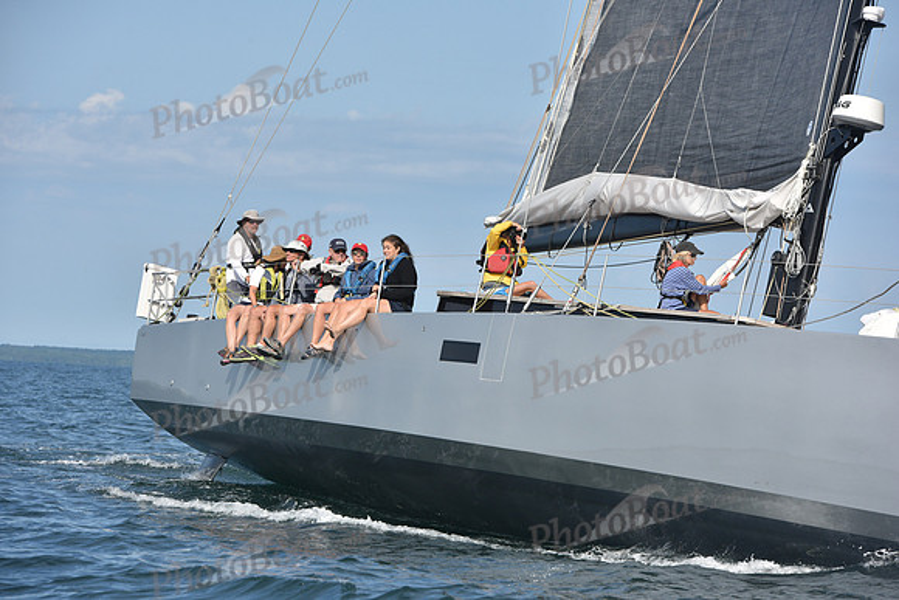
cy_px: 300
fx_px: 4246
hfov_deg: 12.1
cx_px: 450
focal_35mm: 170
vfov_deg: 8.1
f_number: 9
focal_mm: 170
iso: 320
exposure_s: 1/1250
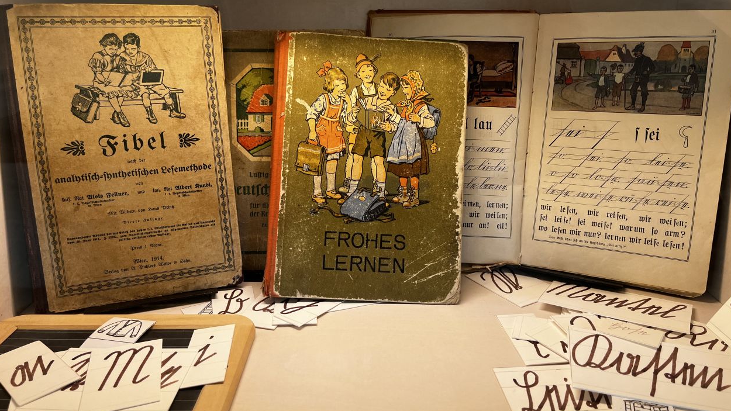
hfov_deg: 66.1
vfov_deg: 40.2
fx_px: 562
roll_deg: -0.5
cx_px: 373
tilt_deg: -16.5
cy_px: 195
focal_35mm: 29
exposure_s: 1/121
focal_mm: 5.1
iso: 100
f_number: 1.6
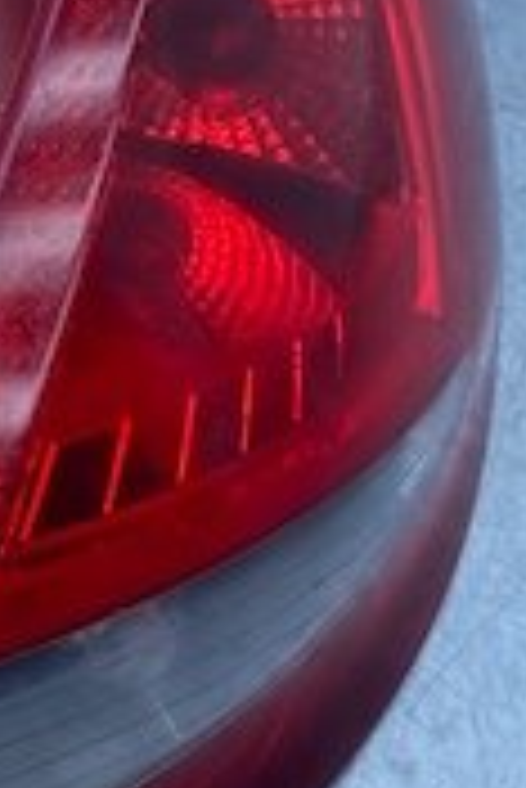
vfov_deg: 20.5
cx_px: -4
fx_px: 2165
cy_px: 234
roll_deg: -4.9
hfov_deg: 13.6
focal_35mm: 99
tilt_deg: -44.0
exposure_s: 1/877
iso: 32
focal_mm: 4.25
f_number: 1.8
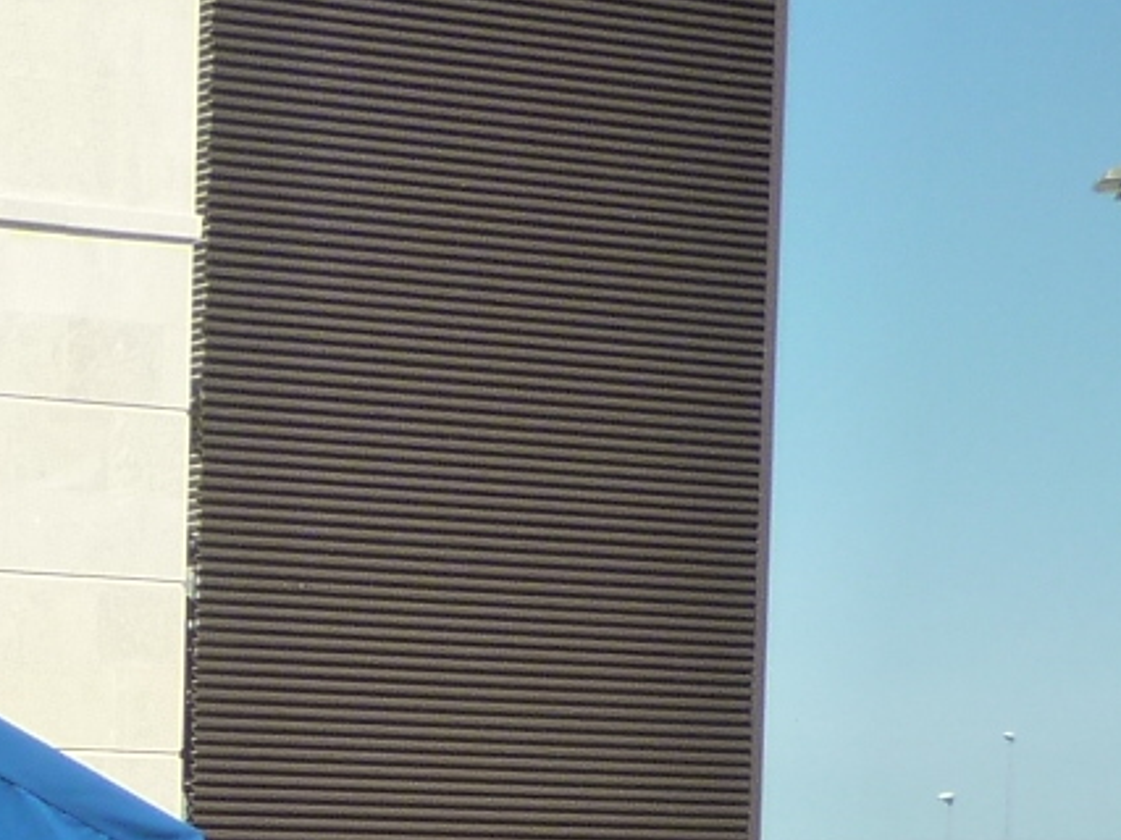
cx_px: -732
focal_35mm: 139
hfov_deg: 13.1
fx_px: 4500
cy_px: 1373
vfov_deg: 10.2
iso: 125
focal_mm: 5.2
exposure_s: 1/640
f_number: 4
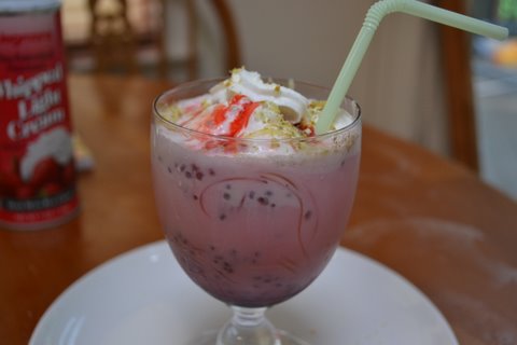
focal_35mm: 44
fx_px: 625
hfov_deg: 45.0
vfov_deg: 30.8
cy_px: 172
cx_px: 258
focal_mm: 29
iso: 800
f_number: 4.5
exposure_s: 1/25
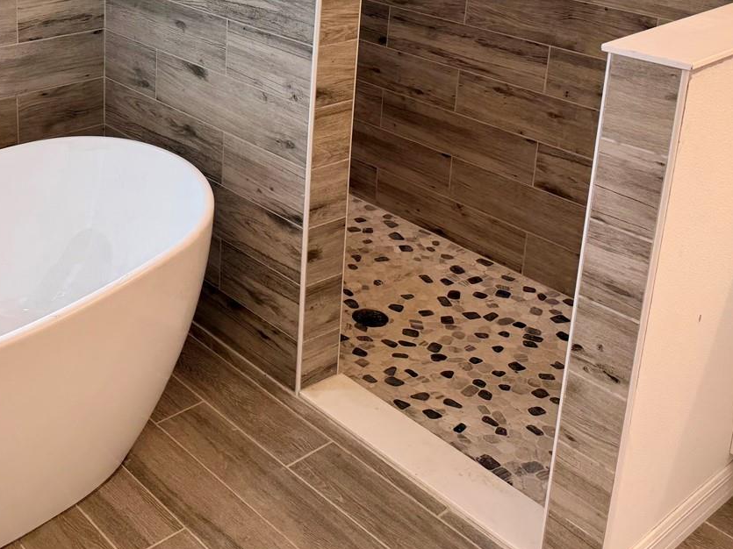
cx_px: 155
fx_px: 974
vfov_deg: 29.9
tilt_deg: -13.5
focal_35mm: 46
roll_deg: -0.5
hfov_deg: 39.7
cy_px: 34
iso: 64
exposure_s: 1/158
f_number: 1.78
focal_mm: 6.76
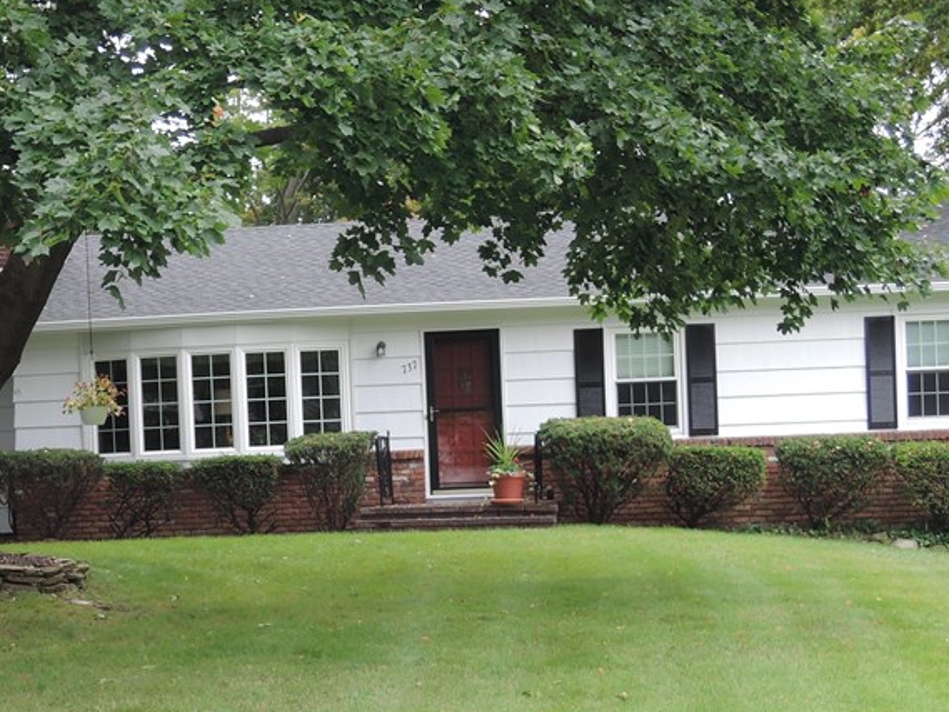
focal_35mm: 90
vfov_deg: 16.3
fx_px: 2468
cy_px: 570
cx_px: 385
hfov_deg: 21.7
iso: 80
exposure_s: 1/100
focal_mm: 10.7
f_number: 4
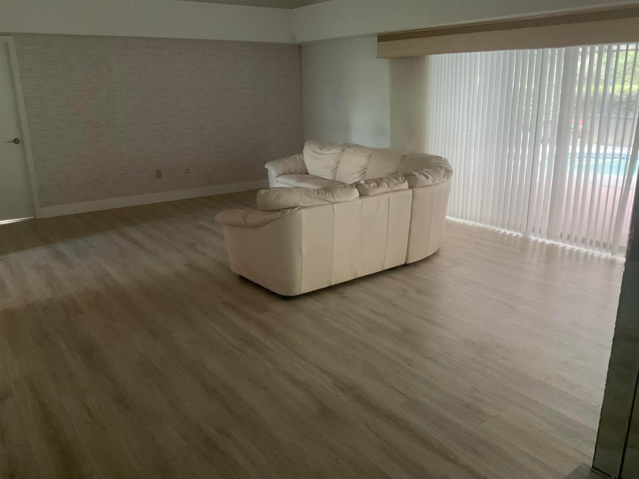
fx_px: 535
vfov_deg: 48.2
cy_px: 240
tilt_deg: -15.8
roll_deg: +0.7
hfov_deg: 61.7
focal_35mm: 29
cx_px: 320
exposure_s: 1/30
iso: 250
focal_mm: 3
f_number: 1.8
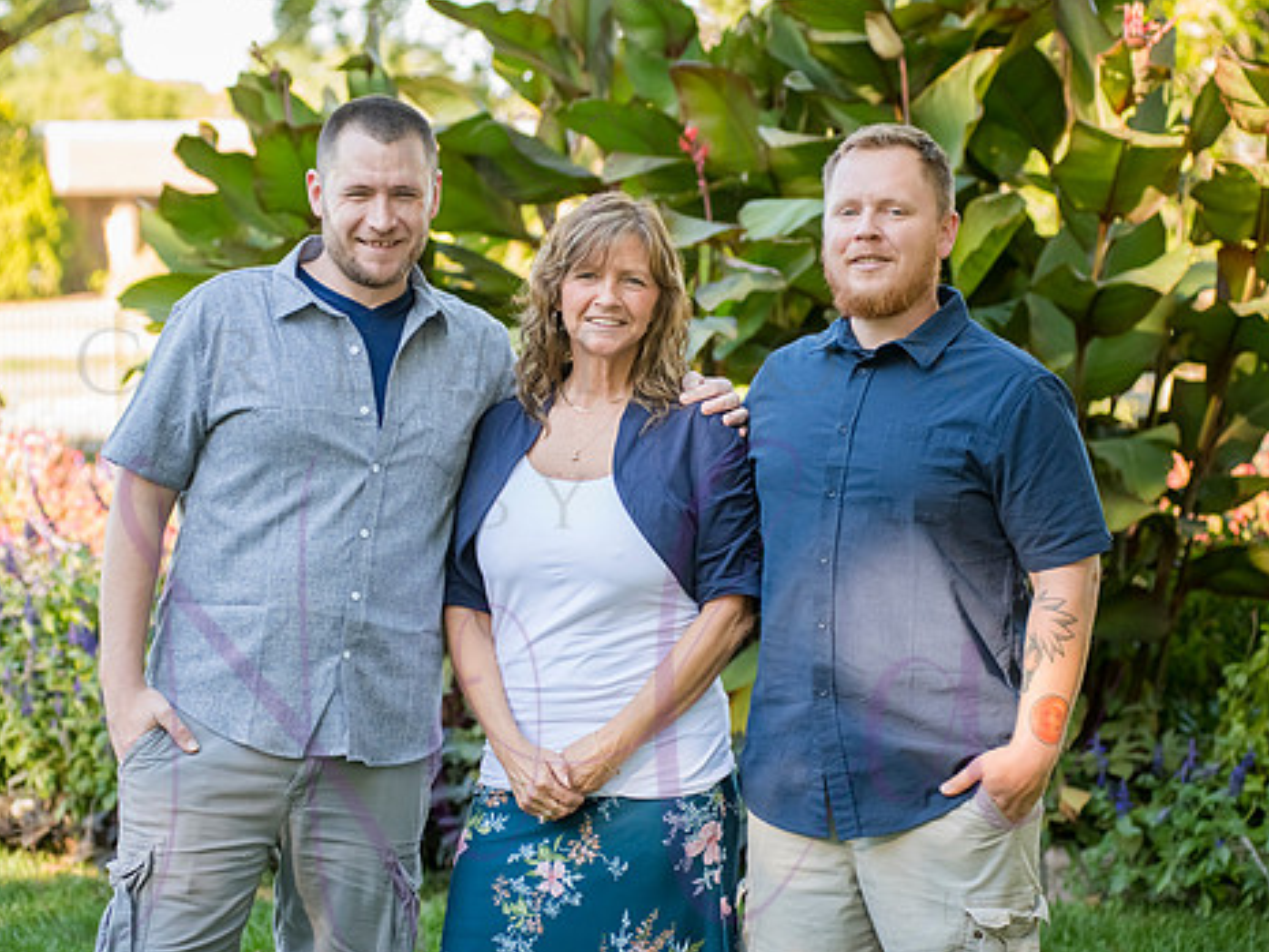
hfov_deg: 20.4
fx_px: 3520
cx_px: 579
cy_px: 495
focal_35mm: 96
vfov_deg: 15.4
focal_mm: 80
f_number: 4
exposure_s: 1/500
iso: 800
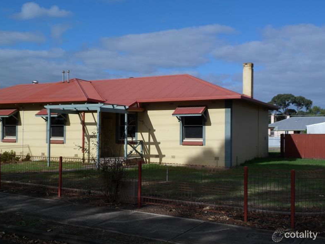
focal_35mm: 43
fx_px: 404
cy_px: 124
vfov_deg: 33.6
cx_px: 162
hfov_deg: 43.8
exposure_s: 1/180
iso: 80
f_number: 11.3
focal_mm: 6.5
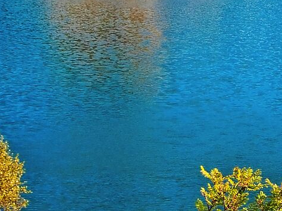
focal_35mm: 186
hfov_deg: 10.5
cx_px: 315
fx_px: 1514
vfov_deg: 7.8
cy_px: -104
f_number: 9
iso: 100
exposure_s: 1/200
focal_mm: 24
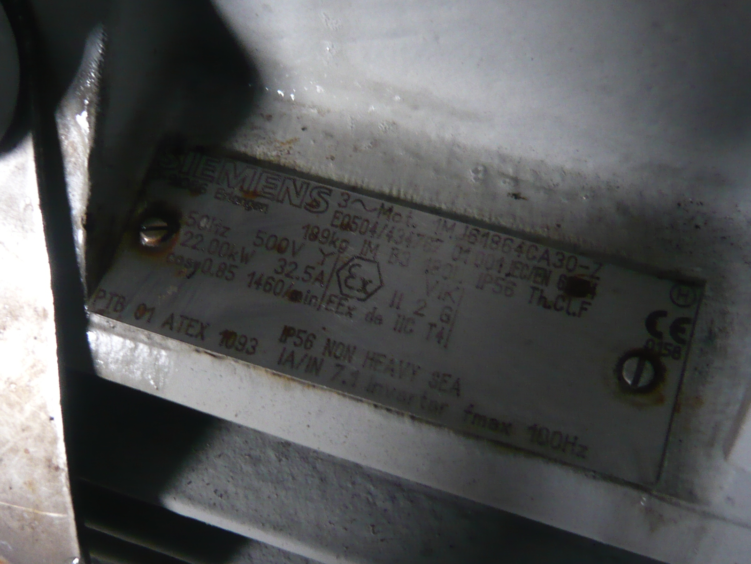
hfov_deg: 42.1
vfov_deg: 32.2
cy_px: 282
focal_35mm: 45
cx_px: 376
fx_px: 976
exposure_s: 1/8
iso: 200
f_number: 2.9
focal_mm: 4.9
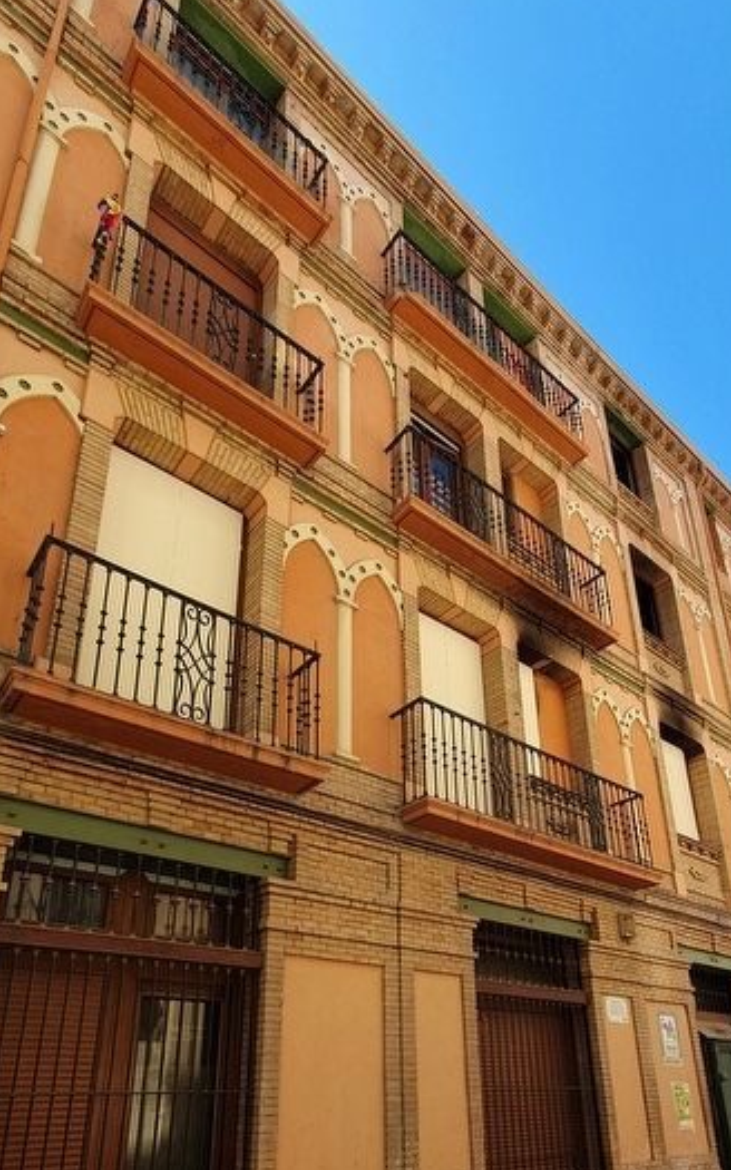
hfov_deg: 57.2
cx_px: 394
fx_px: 670
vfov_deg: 78.1
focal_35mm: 21
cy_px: 827
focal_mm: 1.8
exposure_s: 1/268
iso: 50
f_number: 2.2
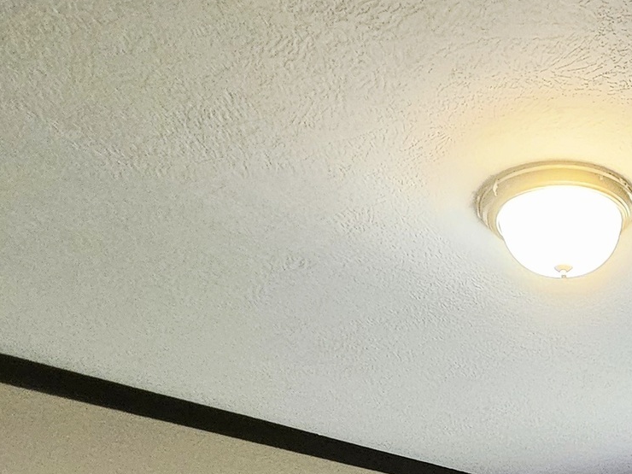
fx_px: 986
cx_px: 648
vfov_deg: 19.7
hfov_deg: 32.4
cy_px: 859
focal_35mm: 54
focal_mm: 2.2
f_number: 2.2
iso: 320
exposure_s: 1/40
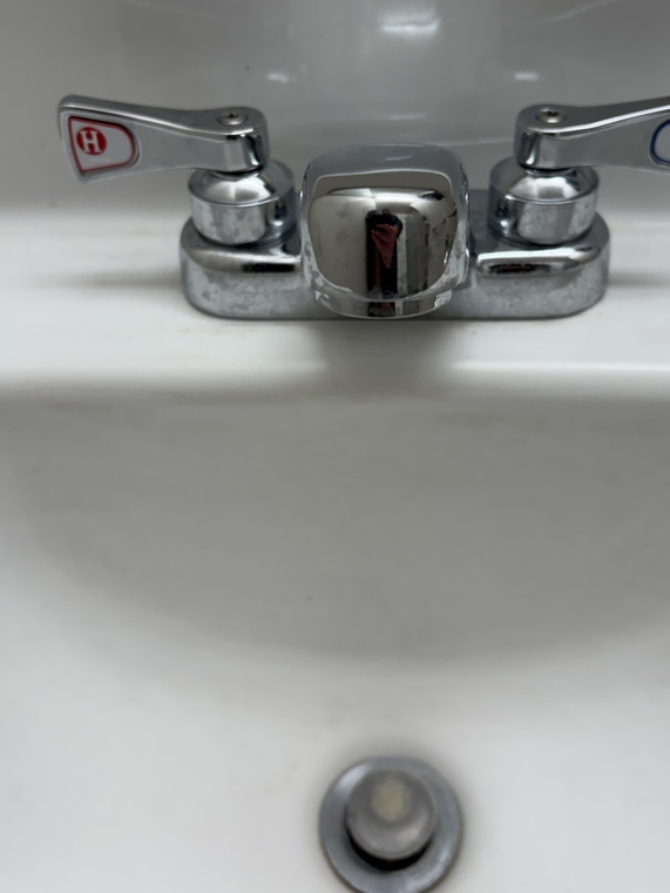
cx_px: 359
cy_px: 373
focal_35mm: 35
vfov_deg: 52.4
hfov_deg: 40.7
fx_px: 903
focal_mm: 5.96
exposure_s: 1/120
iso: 80
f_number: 1.6
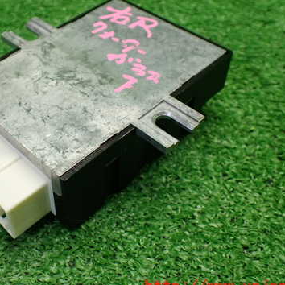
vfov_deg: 37.4
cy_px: 117
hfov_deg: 37.0
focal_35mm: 45
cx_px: 85
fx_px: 419
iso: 400
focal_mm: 5.4
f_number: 2.3
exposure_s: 1/125
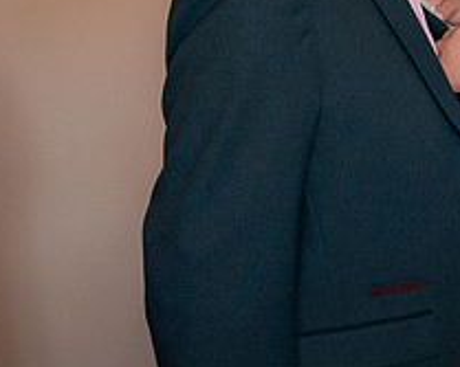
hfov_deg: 20.6
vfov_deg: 16.7
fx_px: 1238
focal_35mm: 91
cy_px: 47
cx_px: 413
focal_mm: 30
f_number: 2.8
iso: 1600
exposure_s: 1/320
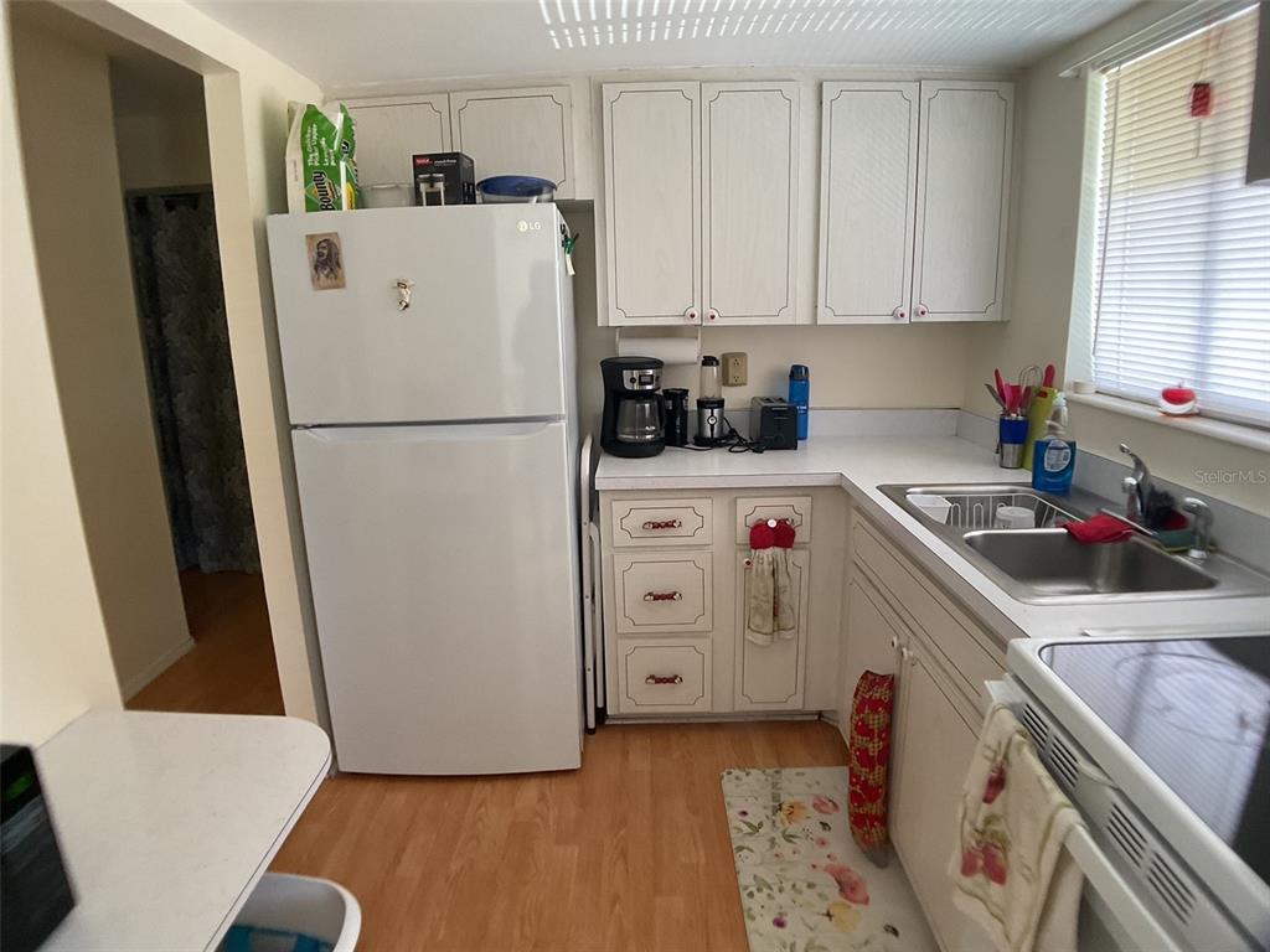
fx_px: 1064
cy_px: 476
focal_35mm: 29
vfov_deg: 48.2
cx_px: 635
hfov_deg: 61.7
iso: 100
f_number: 1.8
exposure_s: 1/60
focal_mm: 3
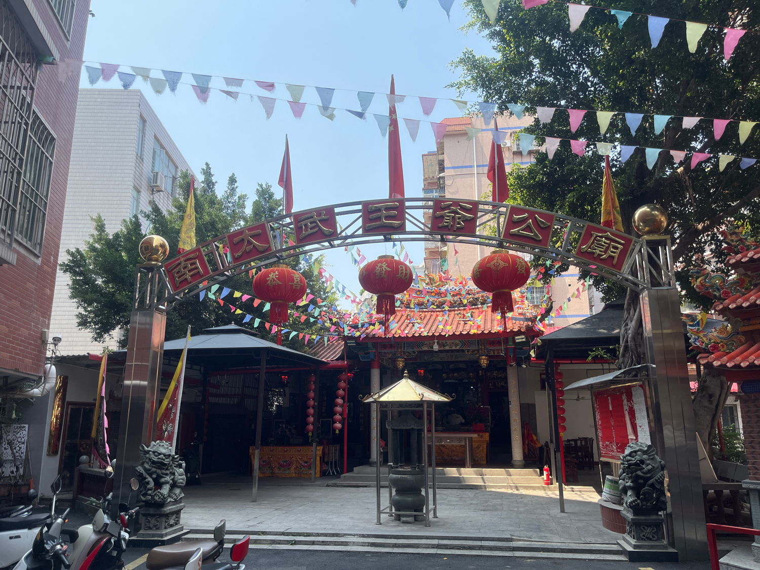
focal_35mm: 26
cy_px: 285
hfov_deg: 67.3
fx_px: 571
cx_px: 380
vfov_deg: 53.1
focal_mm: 5.1
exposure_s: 1/2137
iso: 50
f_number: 1.6
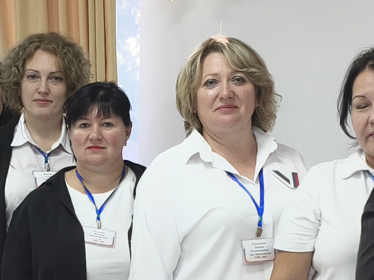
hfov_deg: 14.5
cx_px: 14
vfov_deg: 10.9
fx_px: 1448
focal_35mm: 134
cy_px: 303
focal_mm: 4.95
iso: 80
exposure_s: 1/99.9
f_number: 1.5
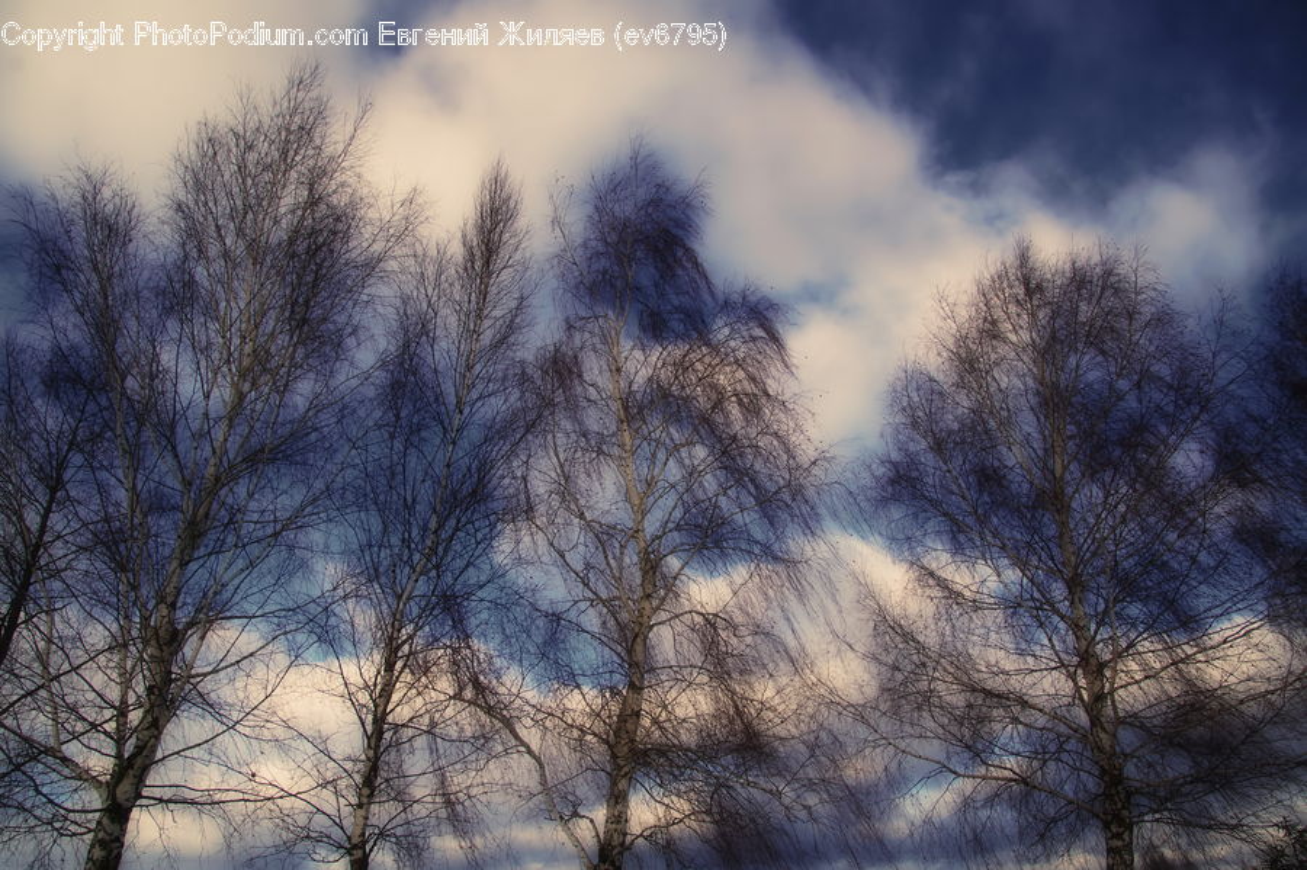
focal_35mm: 24
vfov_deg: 53.1
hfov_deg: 73.8
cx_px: 654
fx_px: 871
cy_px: 435
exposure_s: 1/160
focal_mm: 16
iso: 100
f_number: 10
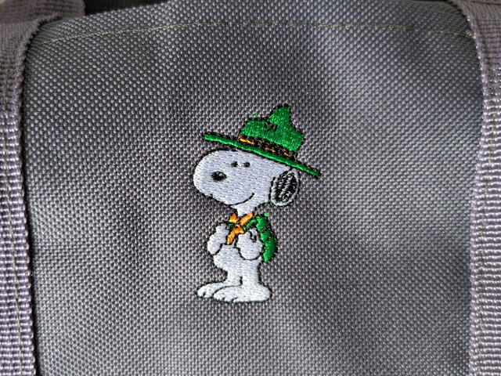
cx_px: 250
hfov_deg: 65.3
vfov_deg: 51.4
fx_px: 391
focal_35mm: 27
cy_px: 188
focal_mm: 4.38
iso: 378
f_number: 1.73
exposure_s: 1/120
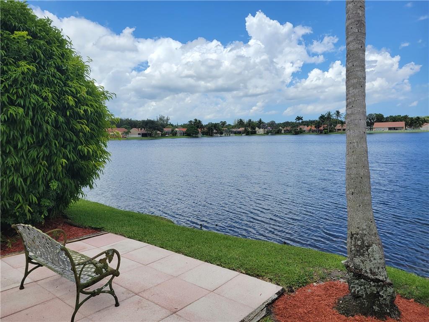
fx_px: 322
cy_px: 161
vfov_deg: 53.1
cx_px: 214
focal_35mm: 26
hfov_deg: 67.3
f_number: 1.8
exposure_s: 1/2835
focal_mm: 5.4
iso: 40
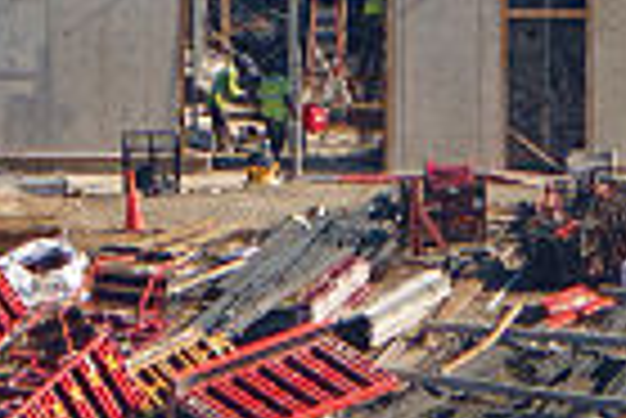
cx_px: -369
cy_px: -807
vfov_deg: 0.4
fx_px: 54257
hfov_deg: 0.7
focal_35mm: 3117
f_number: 5.6
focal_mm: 155.41
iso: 100
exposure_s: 1/500
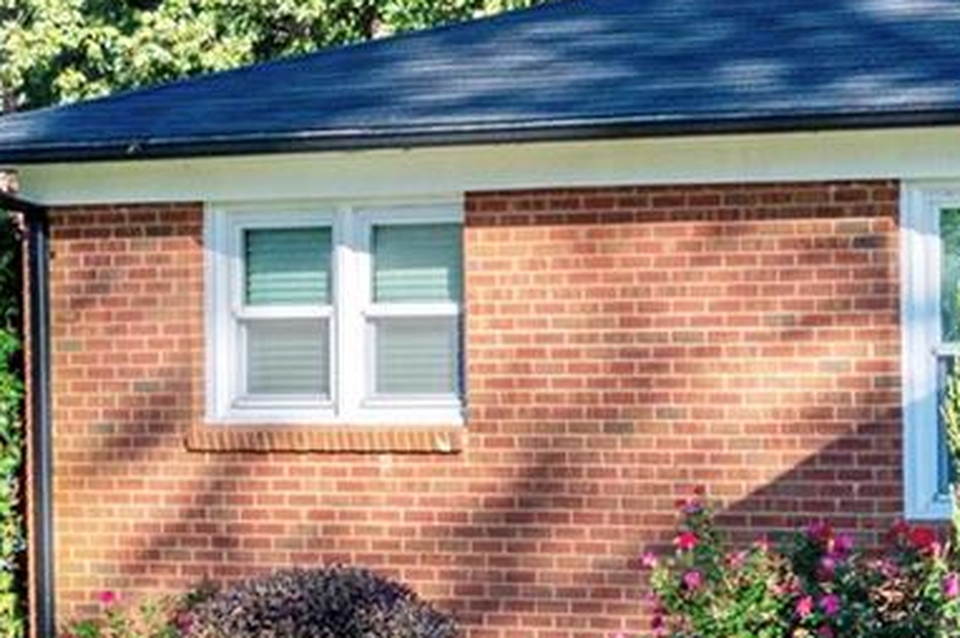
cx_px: 2000
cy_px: 374
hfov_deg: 11.4
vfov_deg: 8.5
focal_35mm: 161
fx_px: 4290
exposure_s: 1/125
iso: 320
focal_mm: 30
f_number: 11
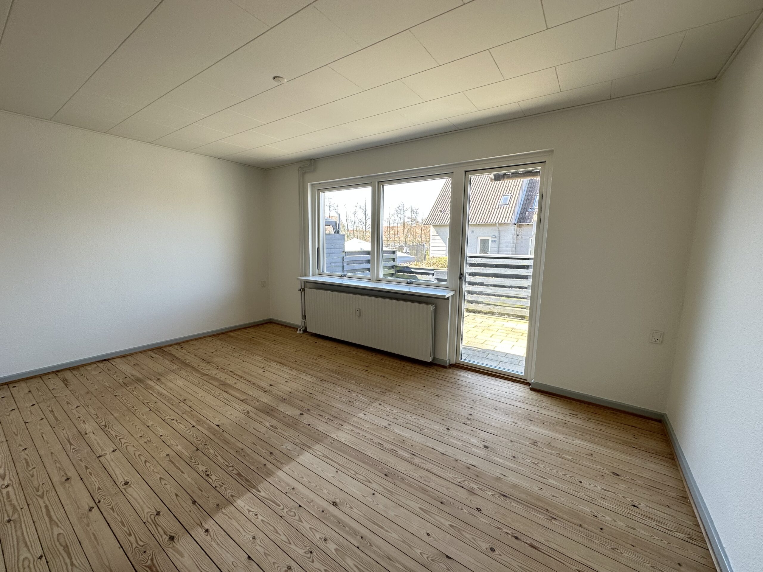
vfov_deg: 85.7
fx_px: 309
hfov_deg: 102.1
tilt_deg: -8.0
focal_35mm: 14
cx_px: 382
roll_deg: -0.5
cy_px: 286
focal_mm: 2.22
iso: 64
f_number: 2.2
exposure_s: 1/99
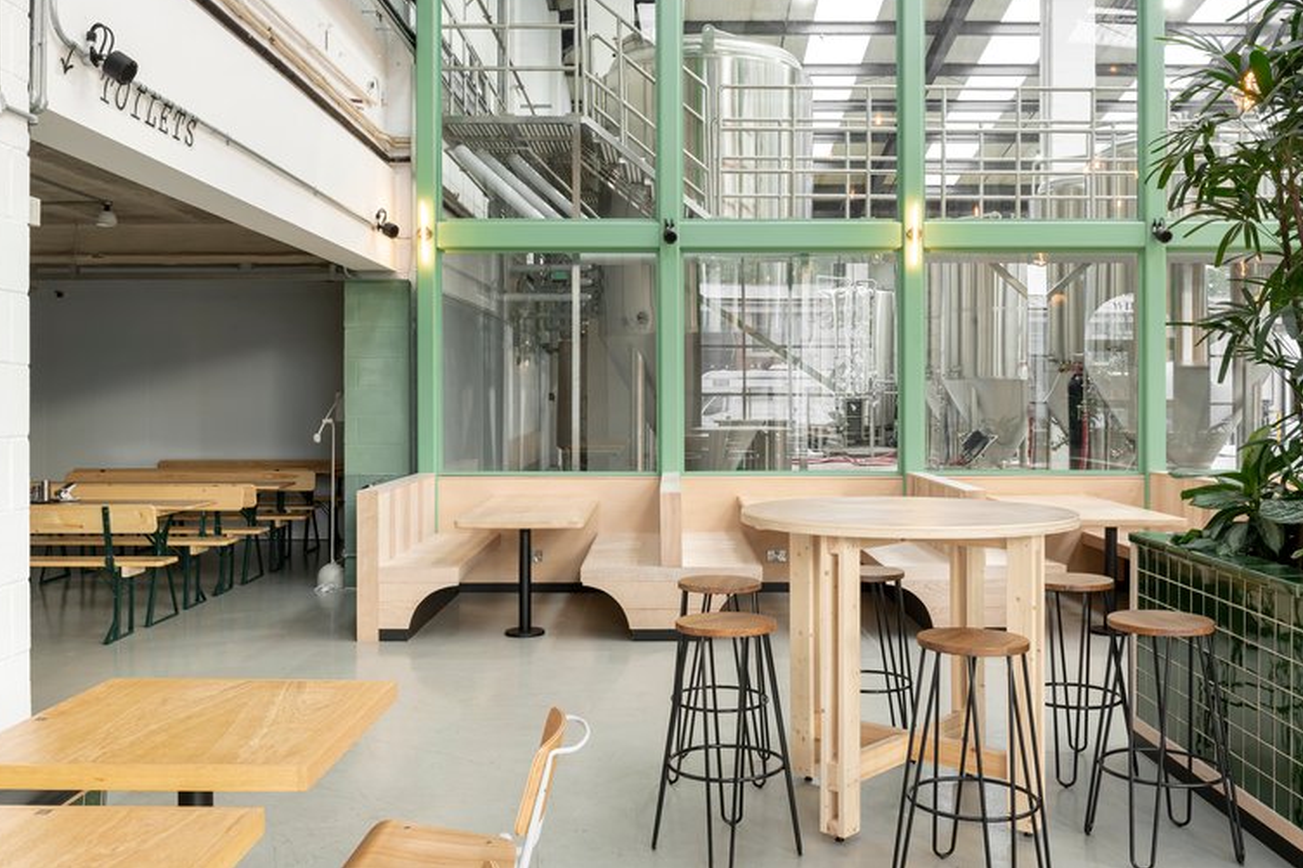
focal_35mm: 33
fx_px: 1194
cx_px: 667
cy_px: 408
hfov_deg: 57.2
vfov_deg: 39.9
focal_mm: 31
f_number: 11
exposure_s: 1/3
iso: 200
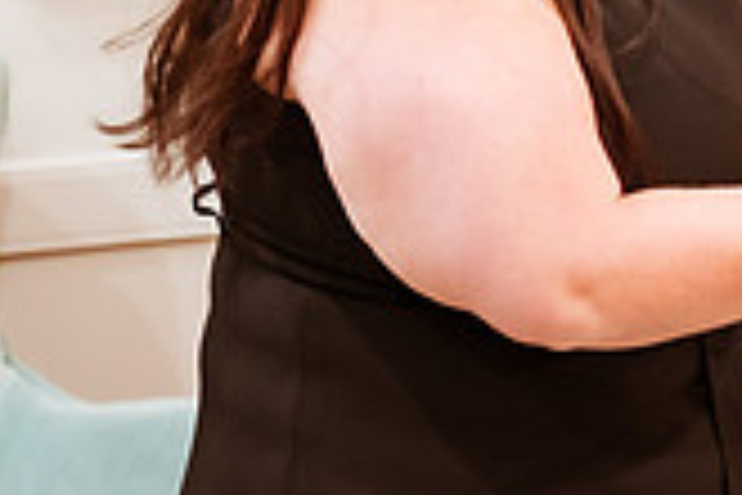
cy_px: -38
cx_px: 571
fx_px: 2535
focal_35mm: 123
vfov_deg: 11.0
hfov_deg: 16.6
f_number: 1.8
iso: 1250
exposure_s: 1/400
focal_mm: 35
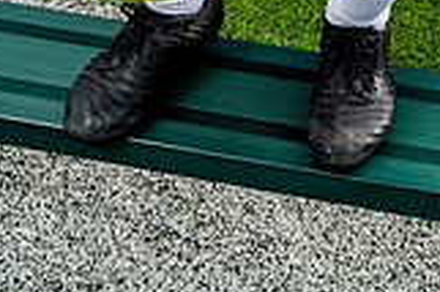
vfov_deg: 12.5
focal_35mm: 95
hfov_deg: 21.4
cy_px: -300
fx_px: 1160
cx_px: 305
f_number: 8
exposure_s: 1/125
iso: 100
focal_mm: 34
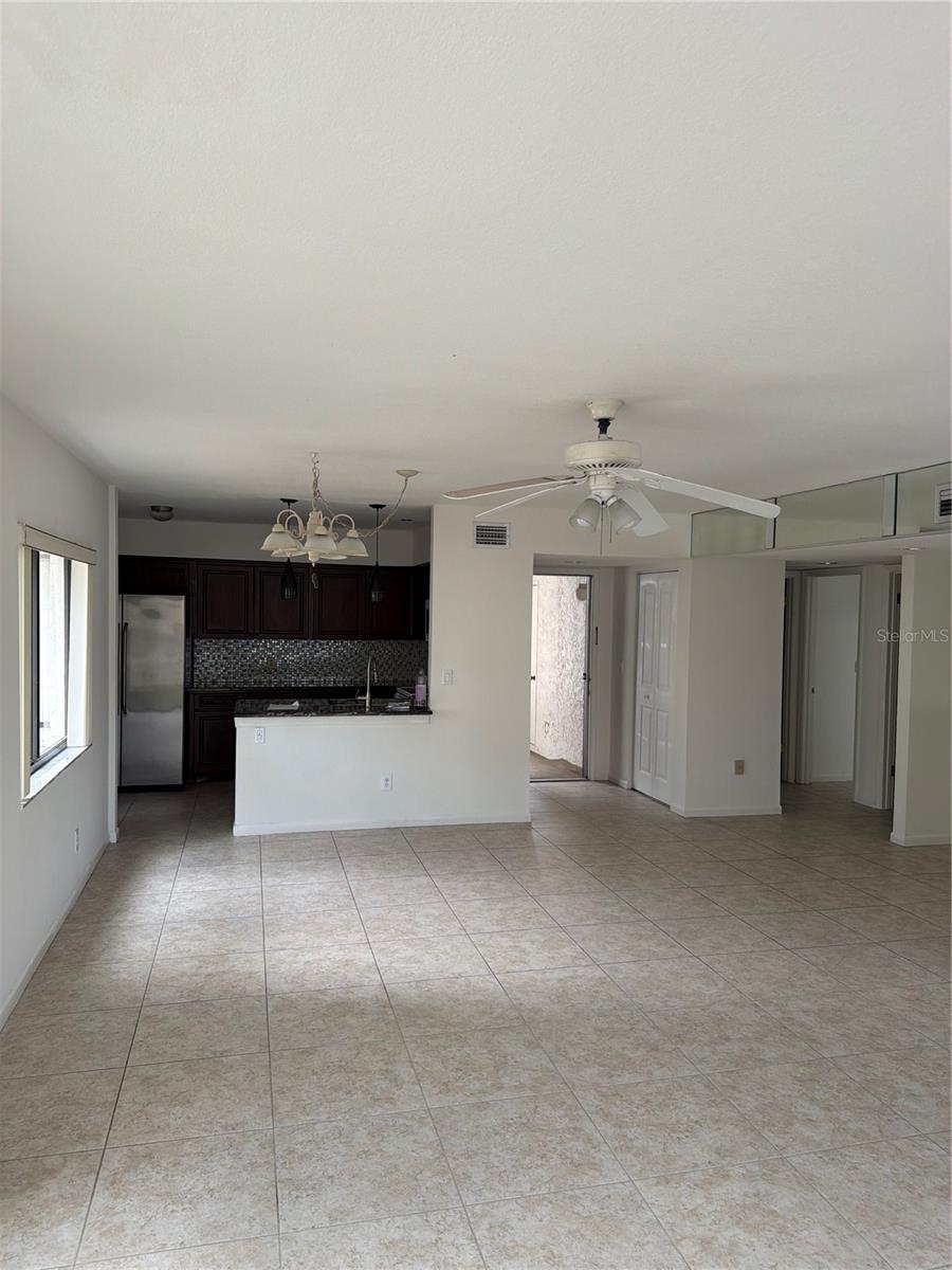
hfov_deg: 56.8
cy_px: 635
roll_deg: -0.5
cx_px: 476
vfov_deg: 71.6
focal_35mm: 24
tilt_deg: -1.7
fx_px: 880
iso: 64
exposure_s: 1/121
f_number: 1.78
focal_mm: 6.76
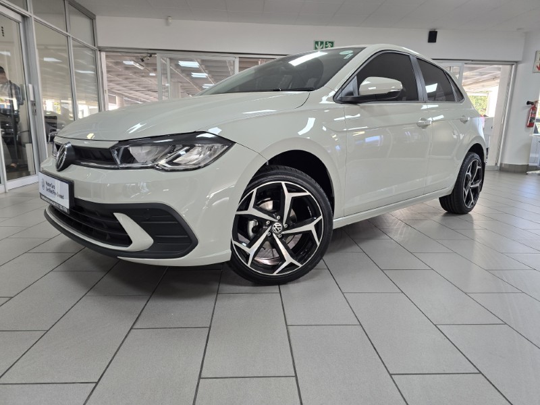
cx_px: 270
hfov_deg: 73.9
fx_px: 359
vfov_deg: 58.9
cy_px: 202
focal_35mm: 23
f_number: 1.7
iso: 100
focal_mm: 6.3
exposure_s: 1/100
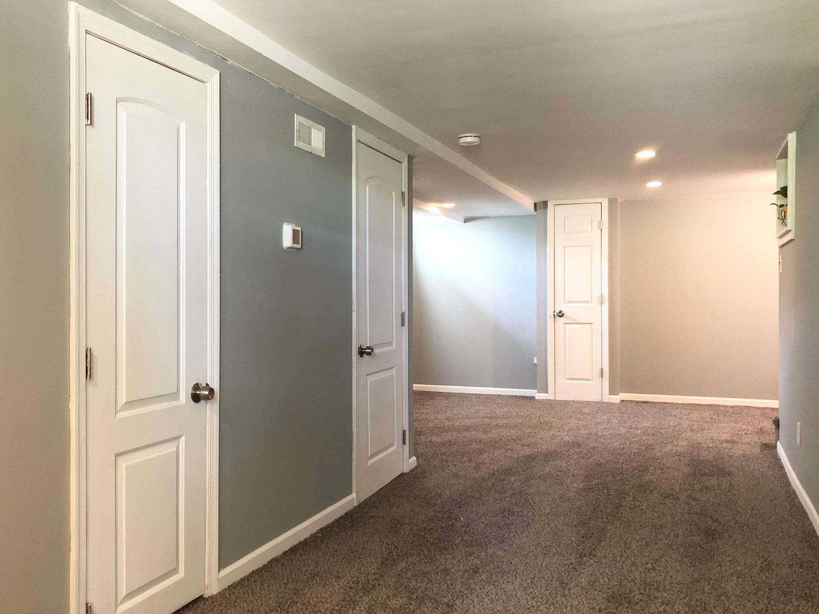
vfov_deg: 44.2
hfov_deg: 56.7
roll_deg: +0.2
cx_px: 361
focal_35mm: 32
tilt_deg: -1.4
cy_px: 312
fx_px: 757
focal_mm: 3.99
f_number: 1.8
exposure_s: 1/9
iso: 100
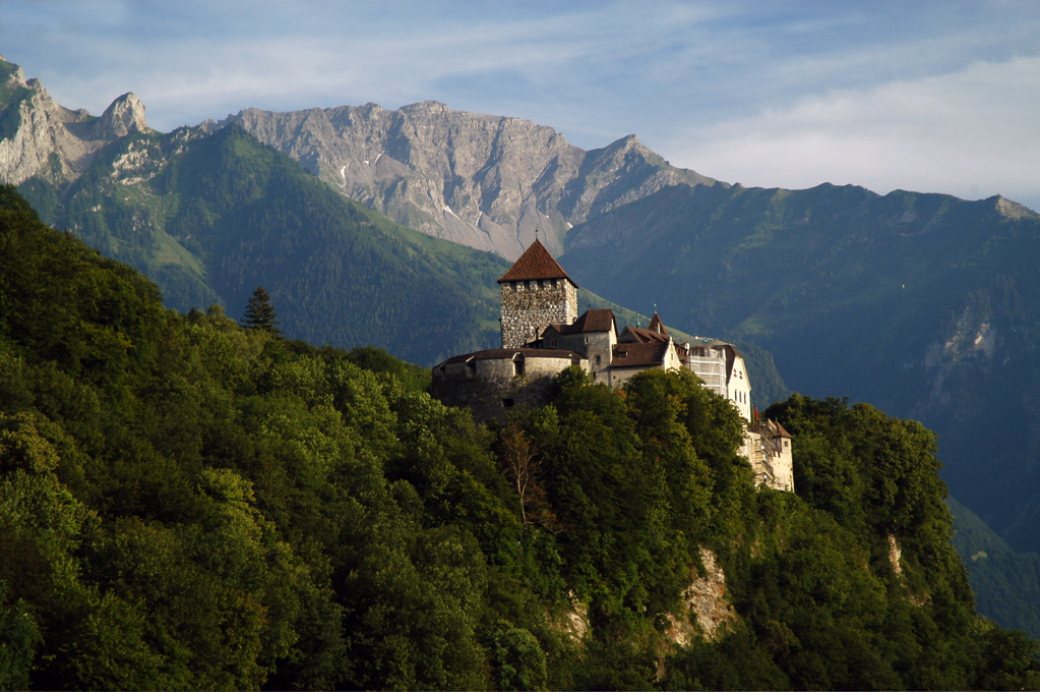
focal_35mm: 135
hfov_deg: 15.2
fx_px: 3896
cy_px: 346
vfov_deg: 10.1
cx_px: 520
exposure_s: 1/180
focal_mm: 90
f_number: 5.6
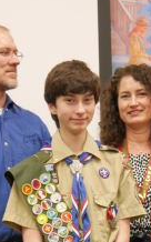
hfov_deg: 8.1
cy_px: 215
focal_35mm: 162
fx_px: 1068
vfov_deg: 12.8
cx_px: 62
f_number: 4.7
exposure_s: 1/80
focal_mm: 40
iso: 3200
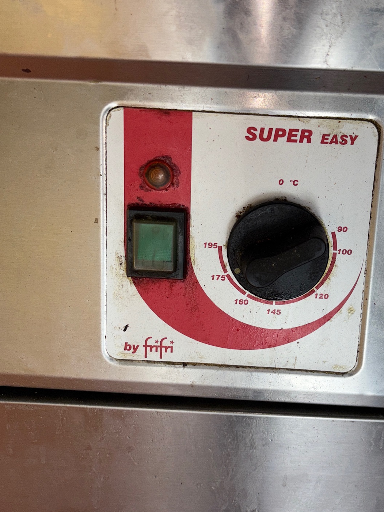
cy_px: 228
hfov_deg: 37.4
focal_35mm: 38
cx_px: 250
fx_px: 562
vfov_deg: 48.9
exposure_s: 1/78
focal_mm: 5.96
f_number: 1.6
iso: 32
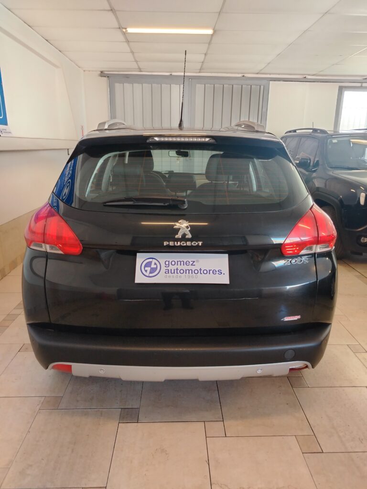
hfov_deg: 56.8
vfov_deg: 71.6
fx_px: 339
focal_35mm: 24
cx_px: 184
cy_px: 244
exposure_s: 1/33.3
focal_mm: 5.25
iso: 484
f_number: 1.75
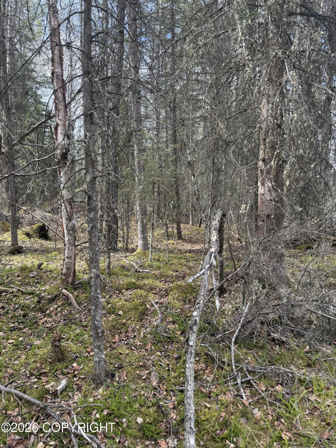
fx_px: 311
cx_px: 168
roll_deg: -0.8
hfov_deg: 56.8
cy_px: 224
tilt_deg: -5.6
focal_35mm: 24
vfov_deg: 71.6
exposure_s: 1/456
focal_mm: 6.76
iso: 100
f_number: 1.78
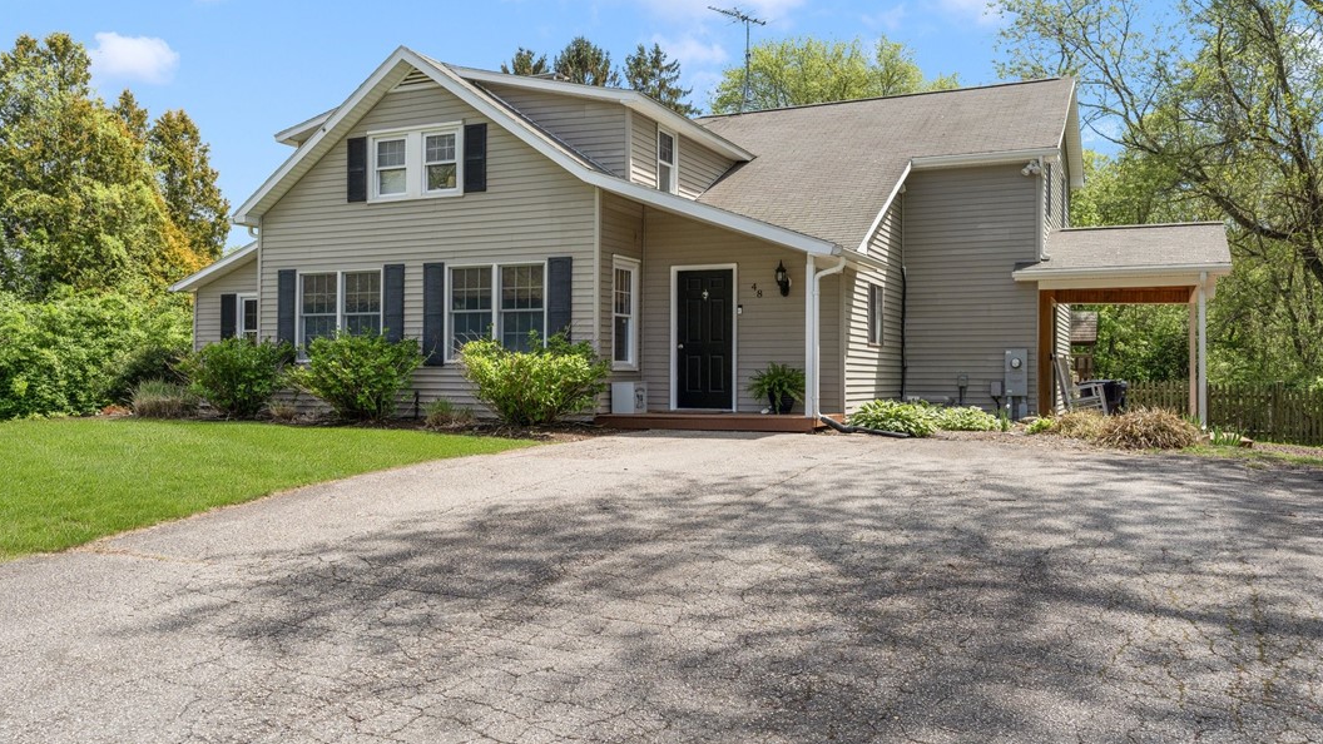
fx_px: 982
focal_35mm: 28
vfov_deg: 41.4
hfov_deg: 67.9
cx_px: 660
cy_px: 311
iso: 640
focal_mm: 26
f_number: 7.1
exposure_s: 1/1250
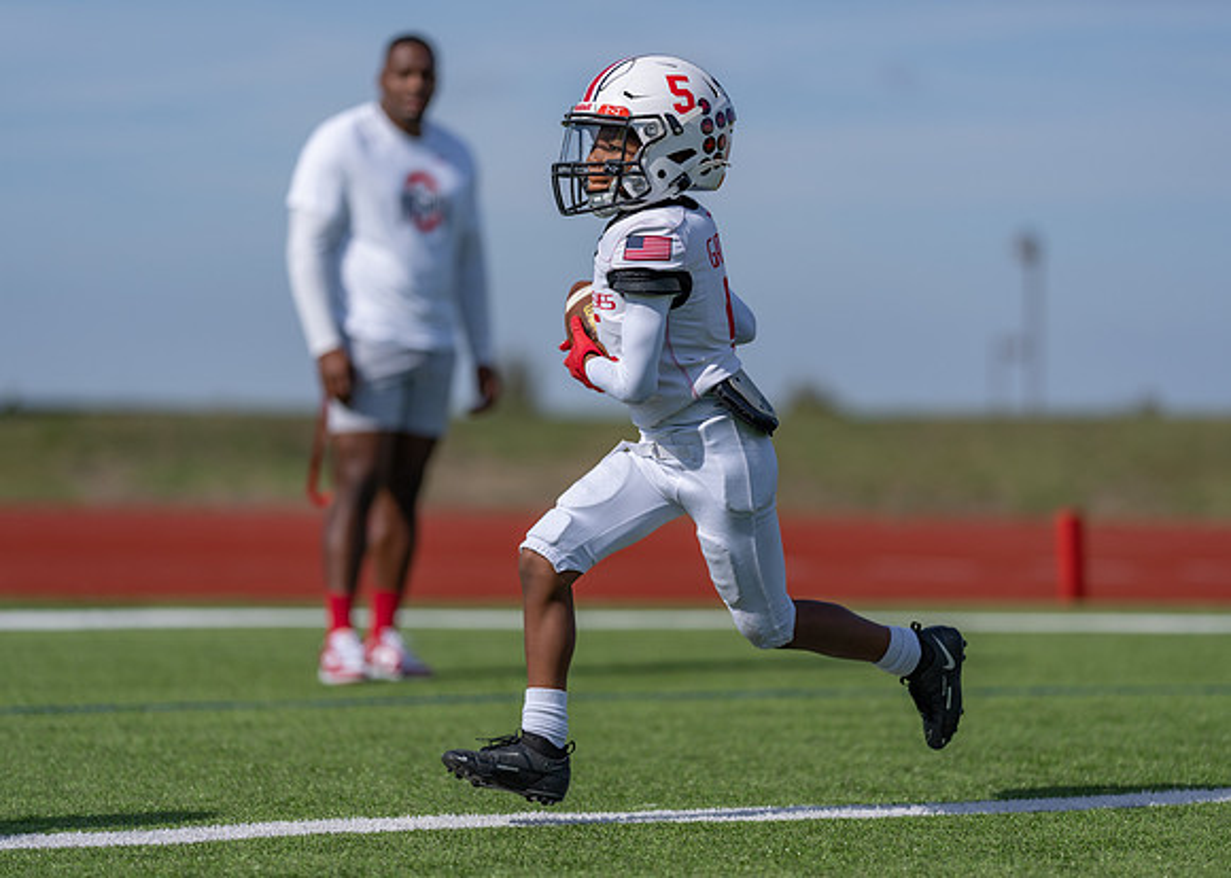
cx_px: 616
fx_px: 4944
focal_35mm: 141
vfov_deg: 10.2
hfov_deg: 14.2
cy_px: 439
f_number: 1.8
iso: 100
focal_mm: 135
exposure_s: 1/8000
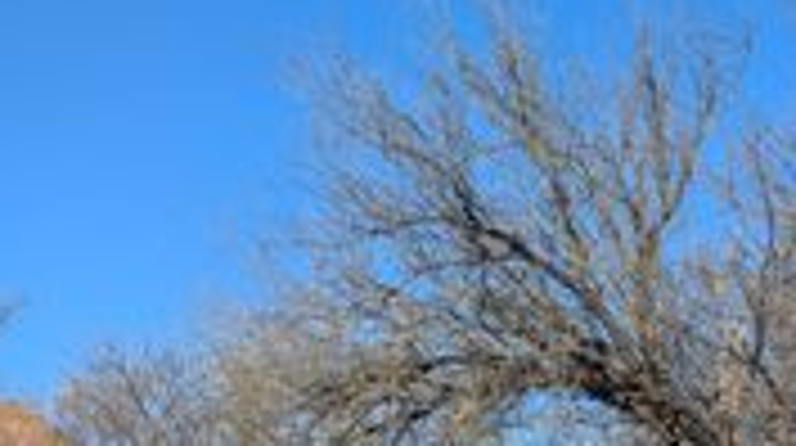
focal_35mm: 74
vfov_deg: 16.2
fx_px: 1560
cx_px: -220
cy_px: 324
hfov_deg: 25.0
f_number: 1.68
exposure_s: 1/1241
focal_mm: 6.9
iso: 20
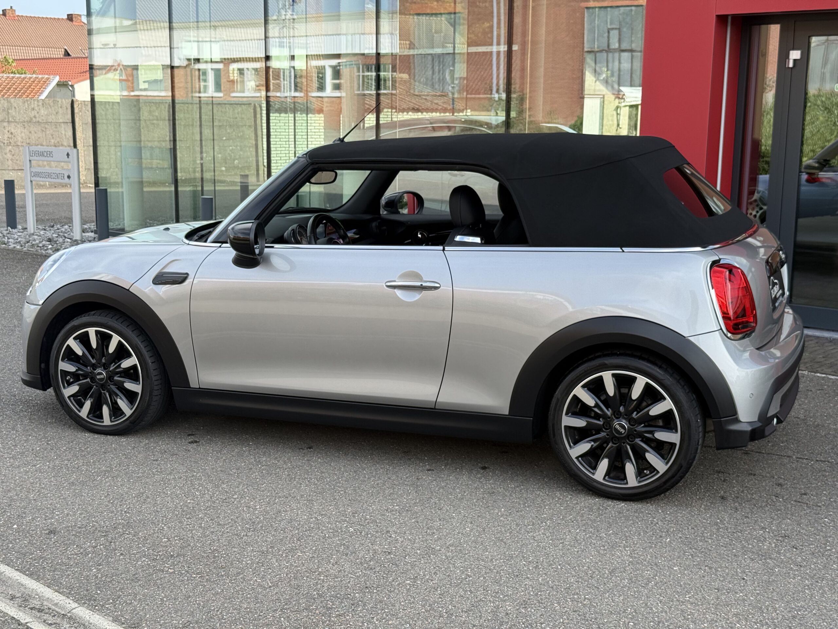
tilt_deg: -10.5
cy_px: 314
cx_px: 419
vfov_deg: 30.3
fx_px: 1162
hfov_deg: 39.7
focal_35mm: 48
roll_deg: -0.6
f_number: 1.78
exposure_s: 1/1041
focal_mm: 6.76
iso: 64
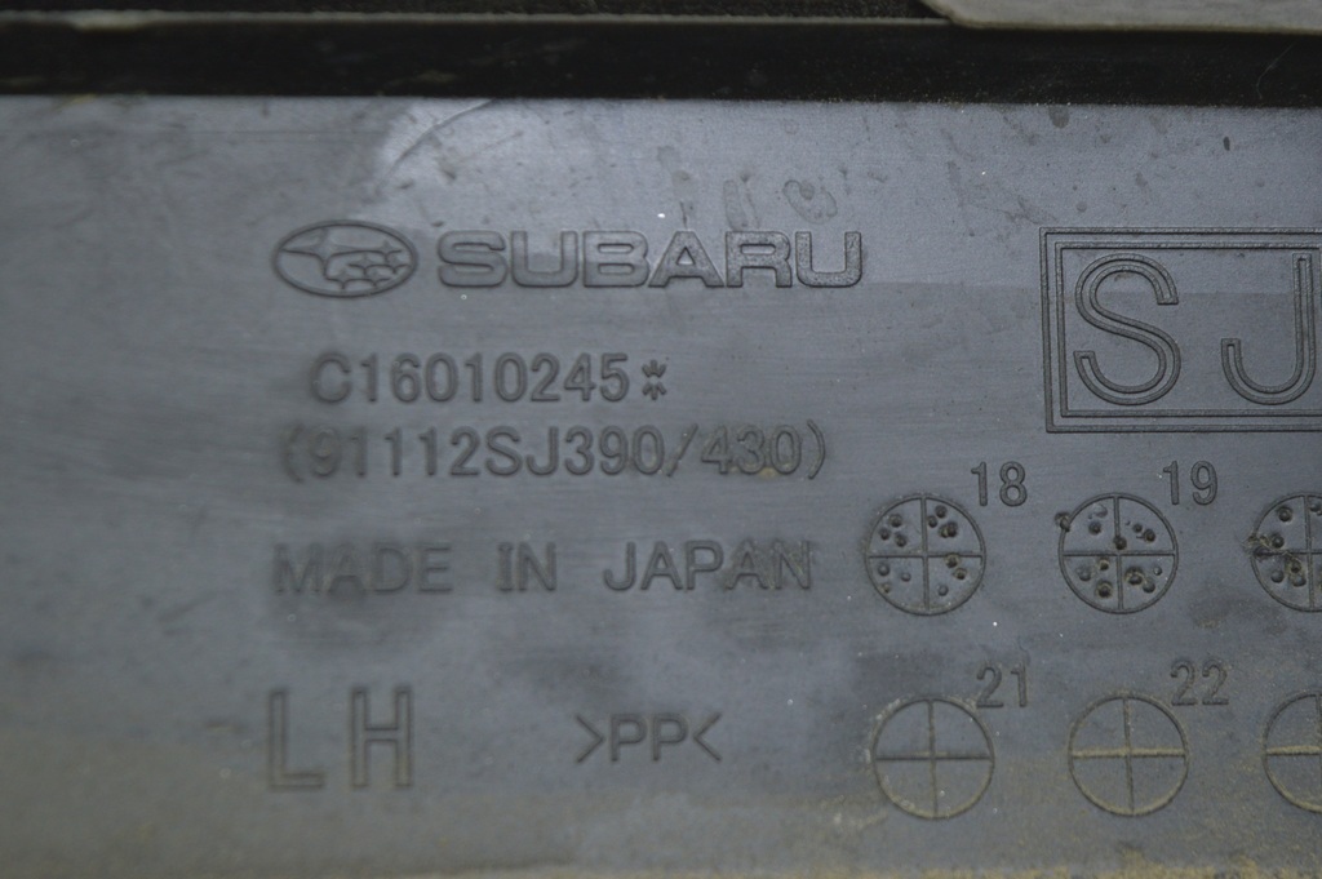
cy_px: 440
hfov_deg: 24.6
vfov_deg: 16.5
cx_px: 661
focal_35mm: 82
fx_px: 3027
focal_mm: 55
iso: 400
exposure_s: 1/40
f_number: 5.6
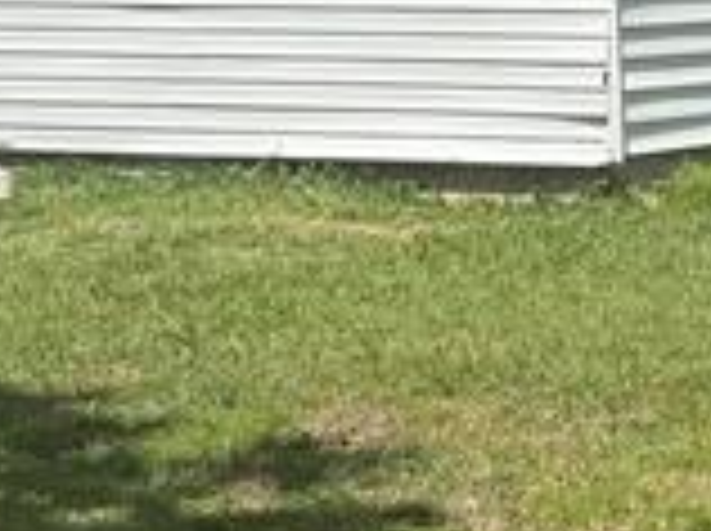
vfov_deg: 9.5
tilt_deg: -4.4
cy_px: 162
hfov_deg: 11.7
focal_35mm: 156
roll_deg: +0.2
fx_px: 3199
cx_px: 1296
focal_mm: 6.76
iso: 80
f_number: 1.78
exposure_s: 1/5714
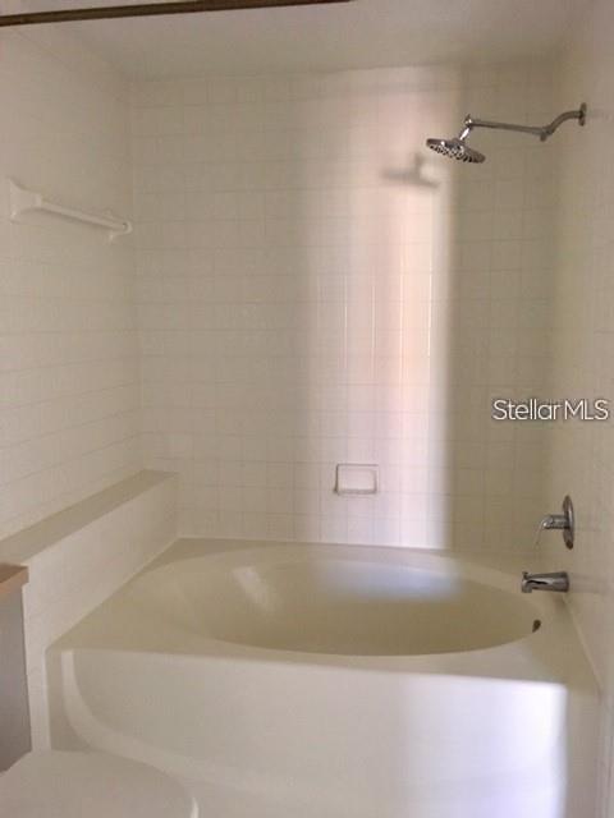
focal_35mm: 29
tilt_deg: -10.6
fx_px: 686
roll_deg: +0.0
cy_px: 409
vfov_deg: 61.7
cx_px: 307
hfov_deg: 48.2
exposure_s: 1/17
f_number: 2.2
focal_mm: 4.15
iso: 200
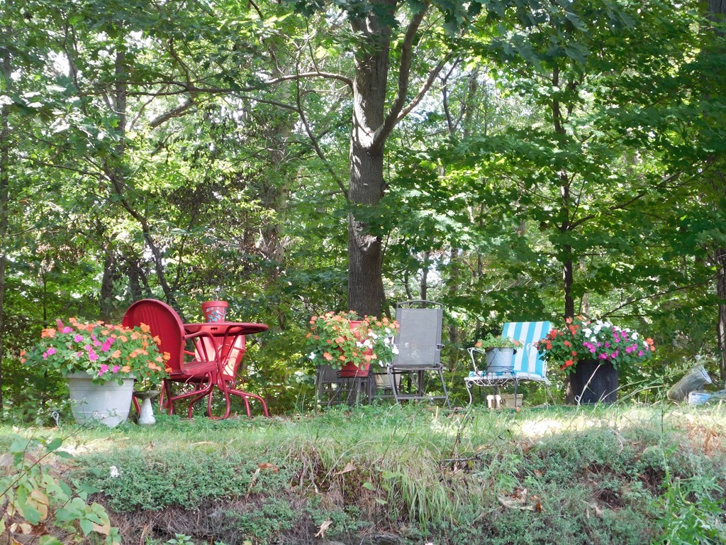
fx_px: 1070
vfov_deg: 28.6
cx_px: 363
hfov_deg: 37.5
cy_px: 272
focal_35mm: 51
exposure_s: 1/40
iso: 125
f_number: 3.8
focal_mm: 9
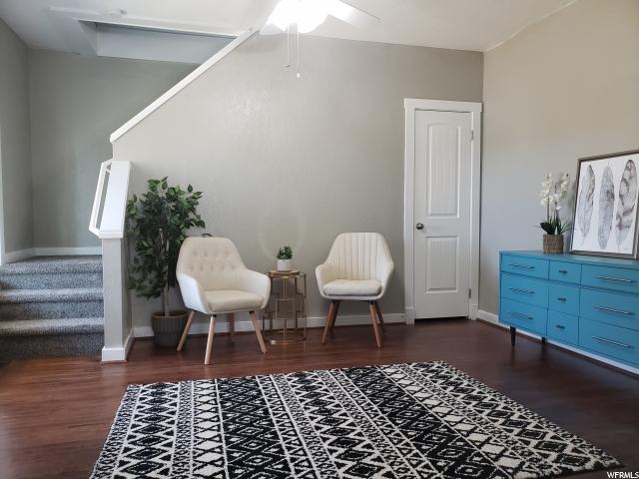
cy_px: 240
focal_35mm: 26
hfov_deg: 67.3
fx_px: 480
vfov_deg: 53.1
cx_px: 320
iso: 250
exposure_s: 1/60
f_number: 2.4
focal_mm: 4.3
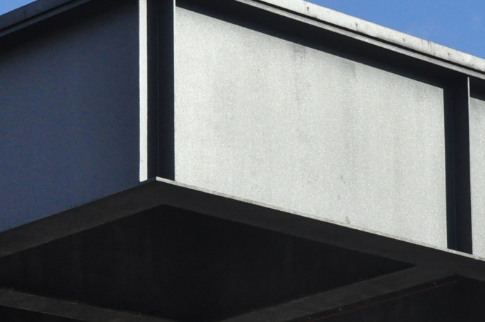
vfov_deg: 6.4
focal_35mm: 214
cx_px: 432
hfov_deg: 9.6
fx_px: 2880
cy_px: 237
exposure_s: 1/500
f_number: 8
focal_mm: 48
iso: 1000
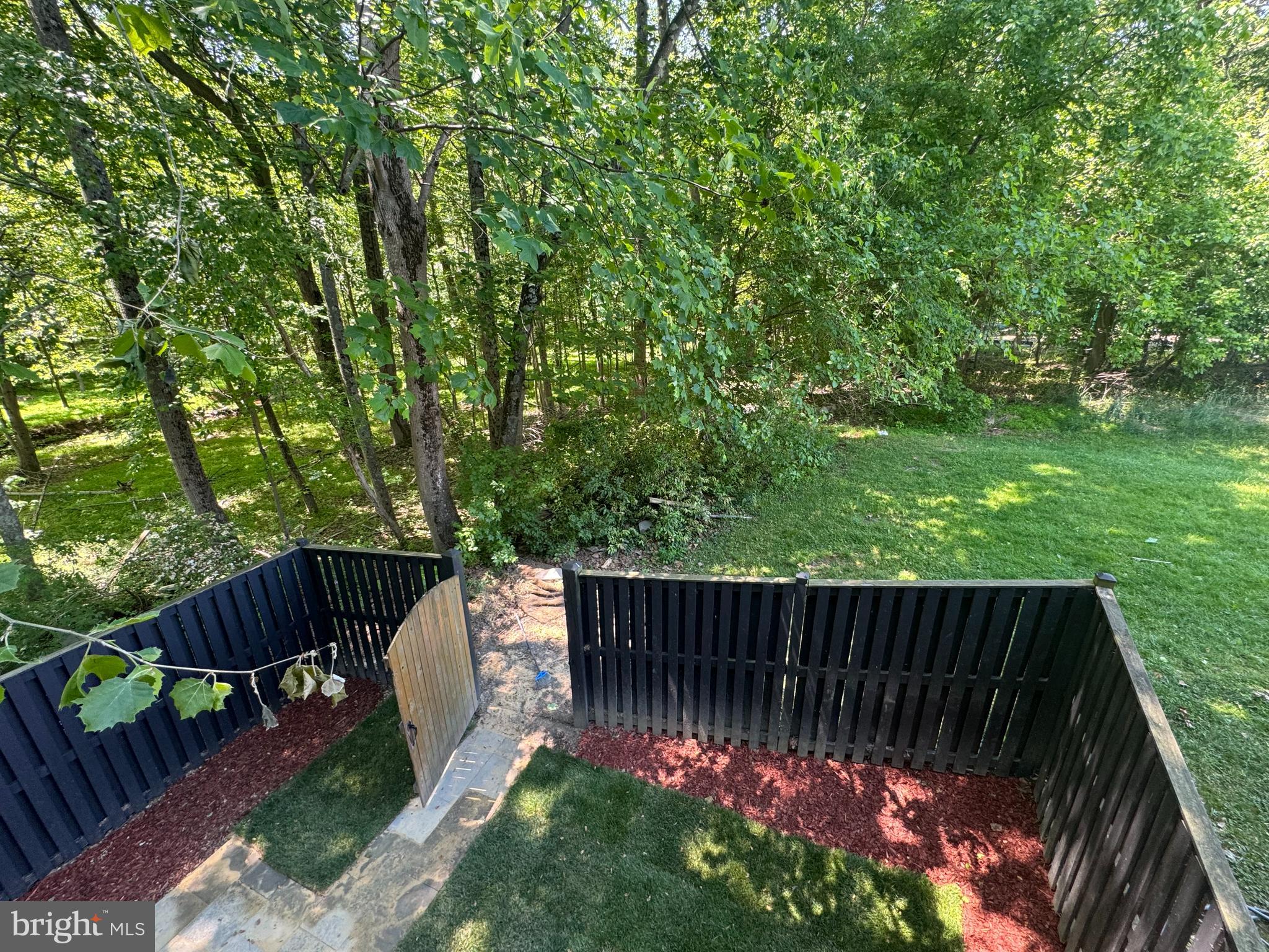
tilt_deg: -20.7
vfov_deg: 85.7
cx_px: 634
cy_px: 476
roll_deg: +0.2
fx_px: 513
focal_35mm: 14
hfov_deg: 102.1
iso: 125
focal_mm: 2.22
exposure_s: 1/99
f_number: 2.2
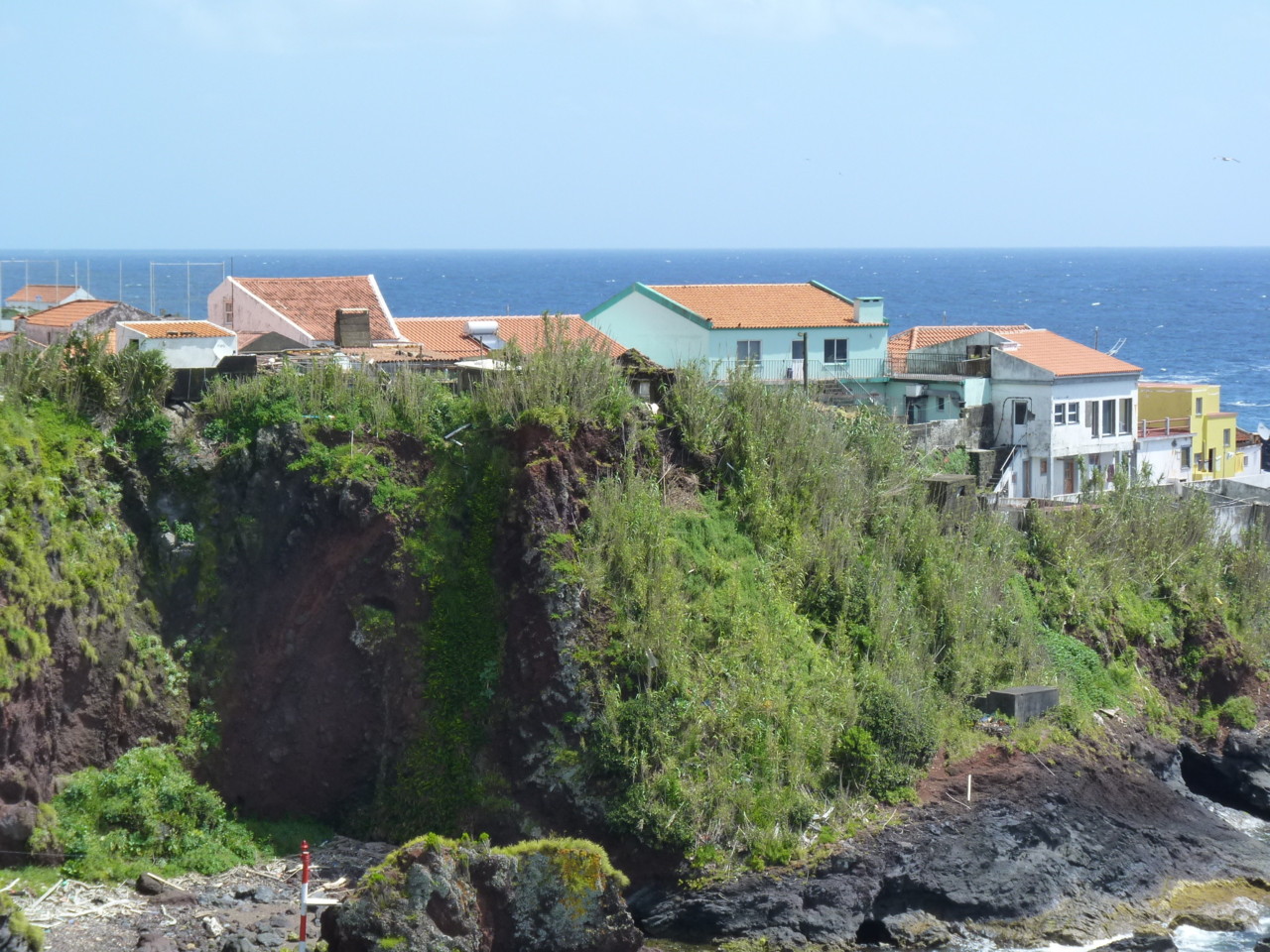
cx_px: 635
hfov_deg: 18.7
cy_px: 476
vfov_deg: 14.1
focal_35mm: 105
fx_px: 3852
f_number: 5.6
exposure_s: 1/250
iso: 125
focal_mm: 18.7
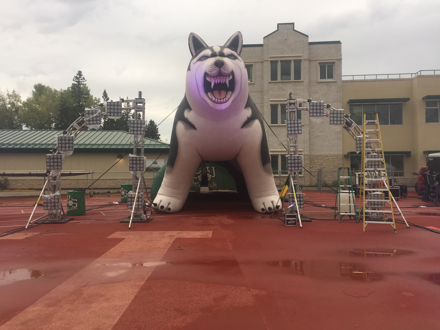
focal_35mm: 29
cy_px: 165
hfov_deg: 61.7
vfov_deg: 48.2
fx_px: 369
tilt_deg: +2.1
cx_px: 220
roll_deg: +0.2
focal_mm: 4.15
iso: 32
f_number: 2.2
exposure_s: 1/120
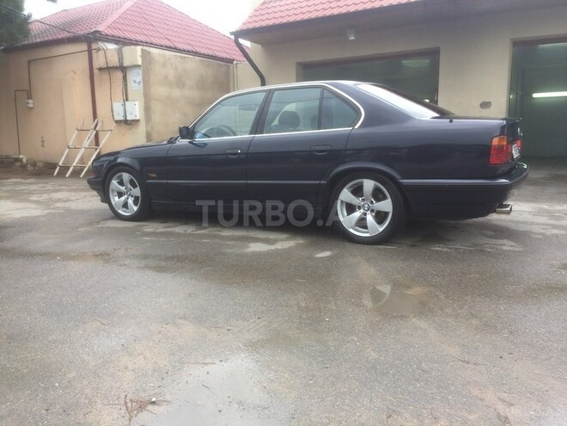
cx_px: 284
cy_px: 213
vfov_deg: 48.2
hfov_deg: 61.7
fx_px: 475
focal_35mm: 29
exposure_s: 1/100
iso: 40
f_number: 2.2
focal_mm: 4.15
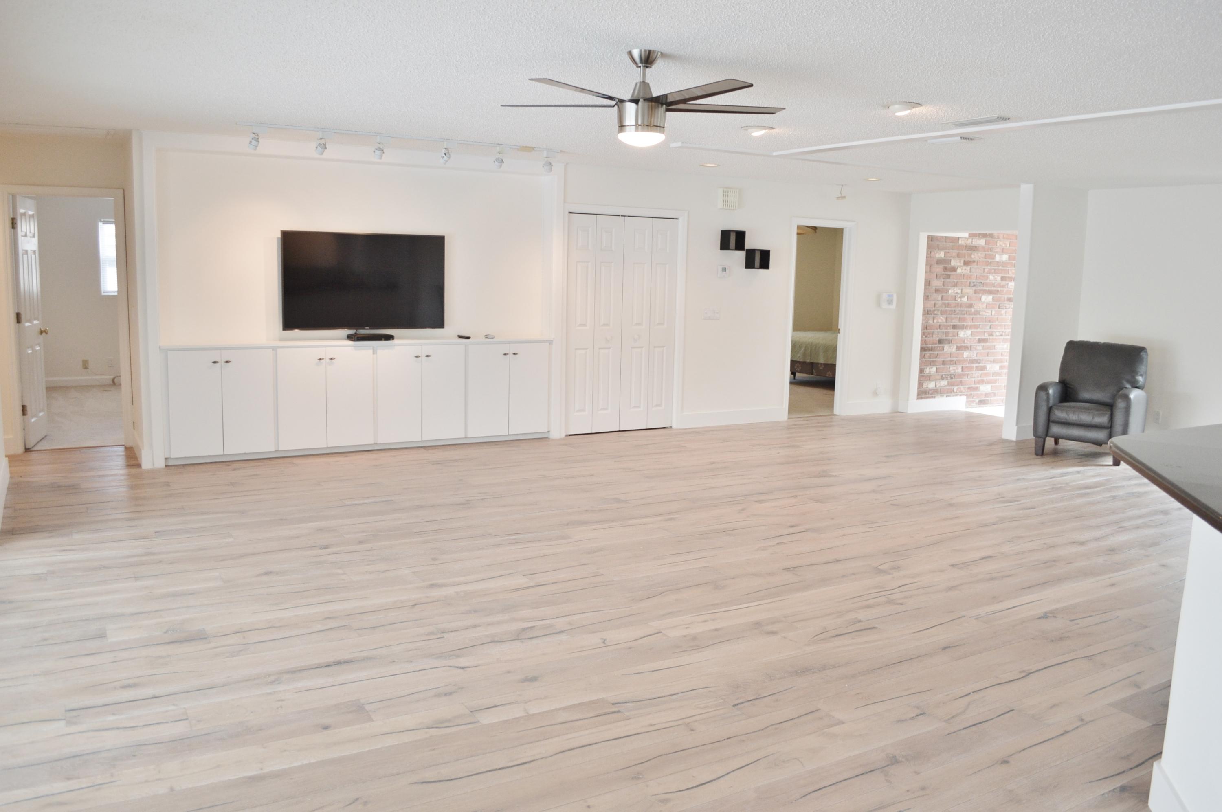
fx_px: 916
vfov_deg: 47.8
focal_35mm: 27
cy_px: 406
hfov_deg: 67.4
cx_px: 611
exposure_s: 1/60
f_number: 4
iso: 400
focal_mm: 18
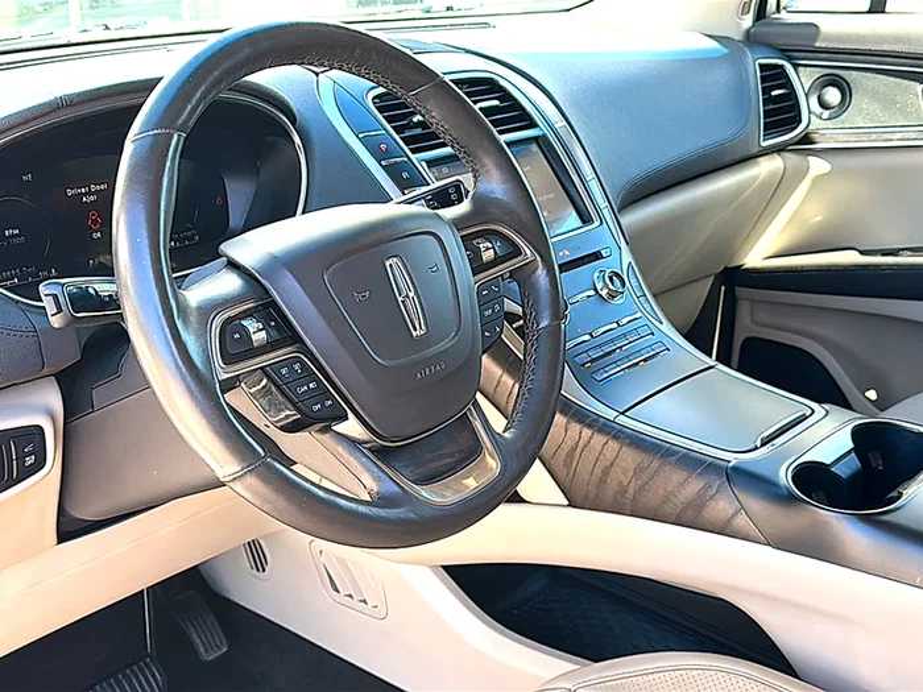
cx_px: 462
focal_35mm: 37
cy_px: 346
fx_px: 987
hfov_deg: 50.1
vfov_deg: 38.7
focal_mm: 6.86
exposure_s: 1/450
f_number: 1.78
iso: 125
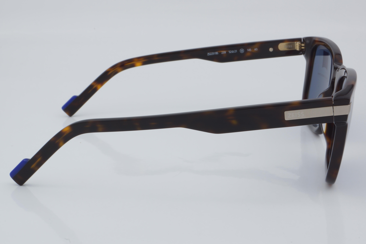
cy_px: 122
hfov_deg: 27.0
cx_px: 183
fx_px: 762
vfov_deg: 18.2
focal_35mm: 75
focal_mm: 50
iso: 100
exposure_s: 1/4
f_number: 32
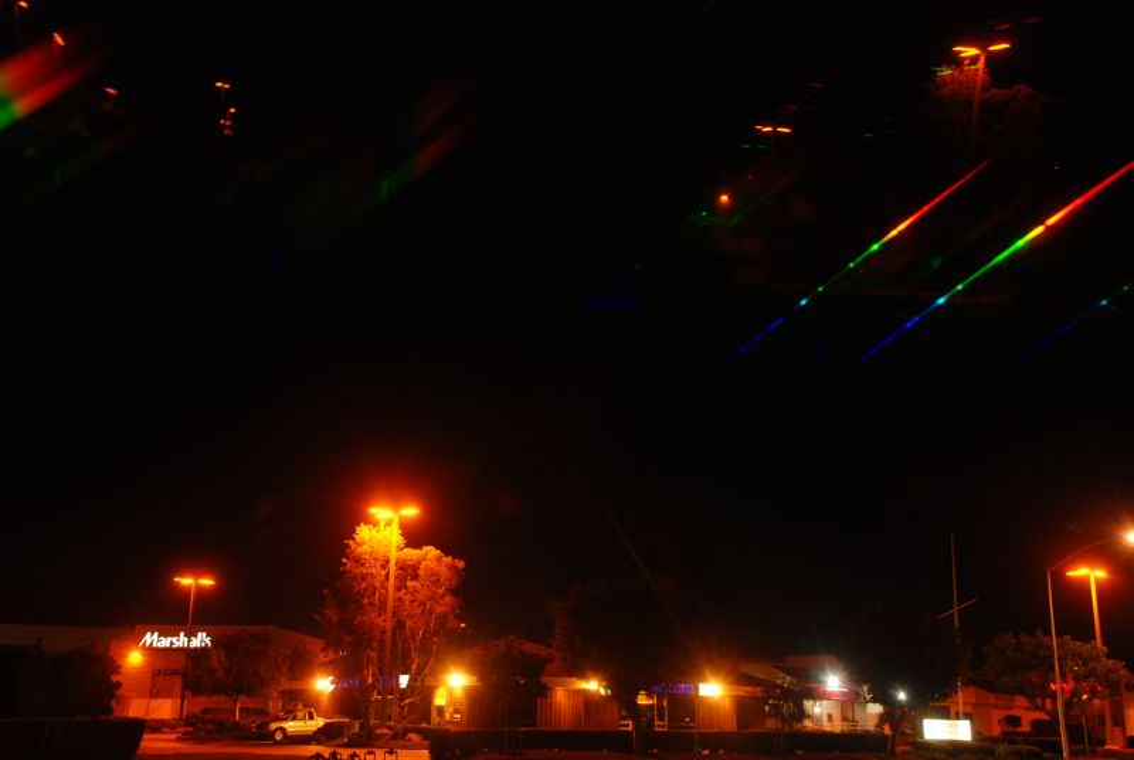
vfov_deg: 32.0
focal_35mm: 42
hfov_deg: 46.3
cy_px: 380
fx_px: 1325
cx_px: 567
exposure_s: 2.5
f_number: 10
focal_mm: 28
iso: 200
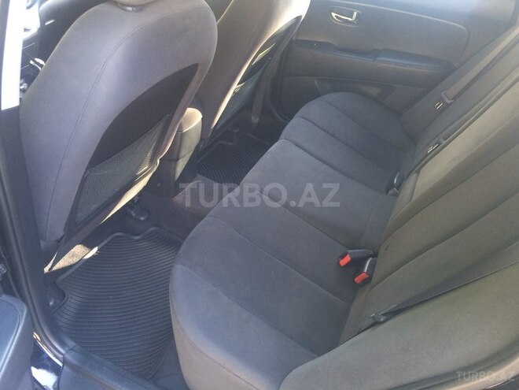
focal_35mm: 29
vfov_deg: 48.2
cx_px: 260
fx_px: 435
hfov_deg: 61.7
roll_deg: -3.9
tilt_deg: -34.6
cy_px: 195
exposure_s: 1/33
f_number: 2.2
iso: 100
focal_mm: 4.15
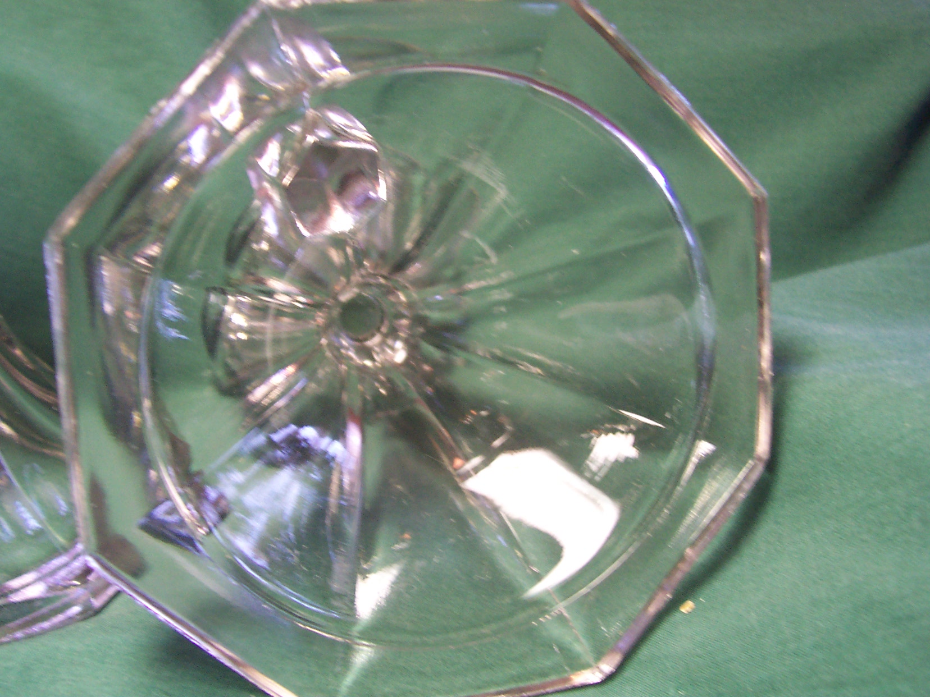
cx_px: 465
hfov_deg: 50.1
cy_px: 348
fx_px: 994
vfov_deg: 38.7
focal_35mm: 37
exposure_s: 1/30
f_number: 2.8
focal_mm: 5.6
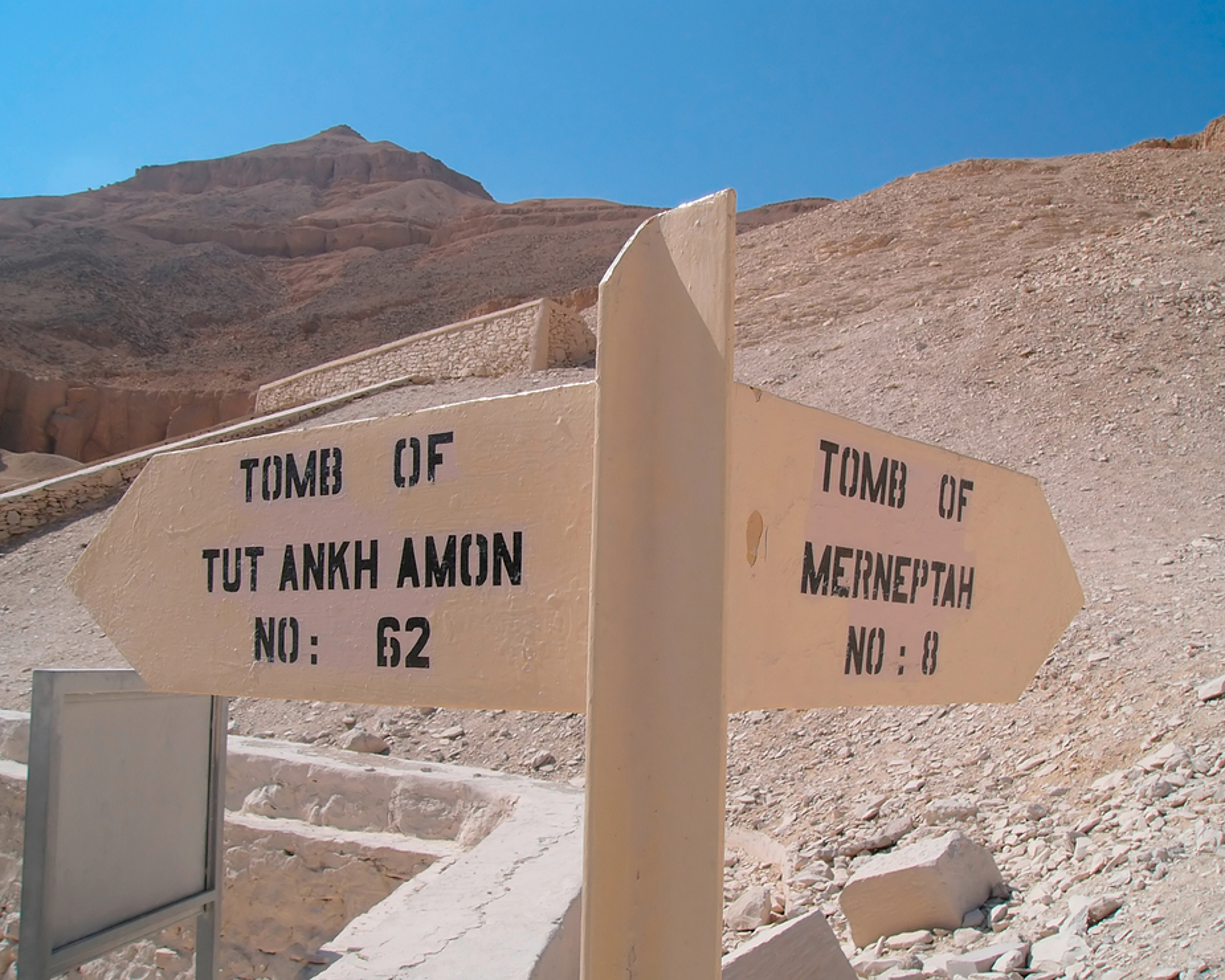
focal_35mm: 38
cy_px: 493
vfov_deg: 39.2
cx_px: 633
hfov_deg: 47.9
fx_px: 1378
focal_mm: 6
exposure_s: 1/800
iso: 50
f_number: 5.6
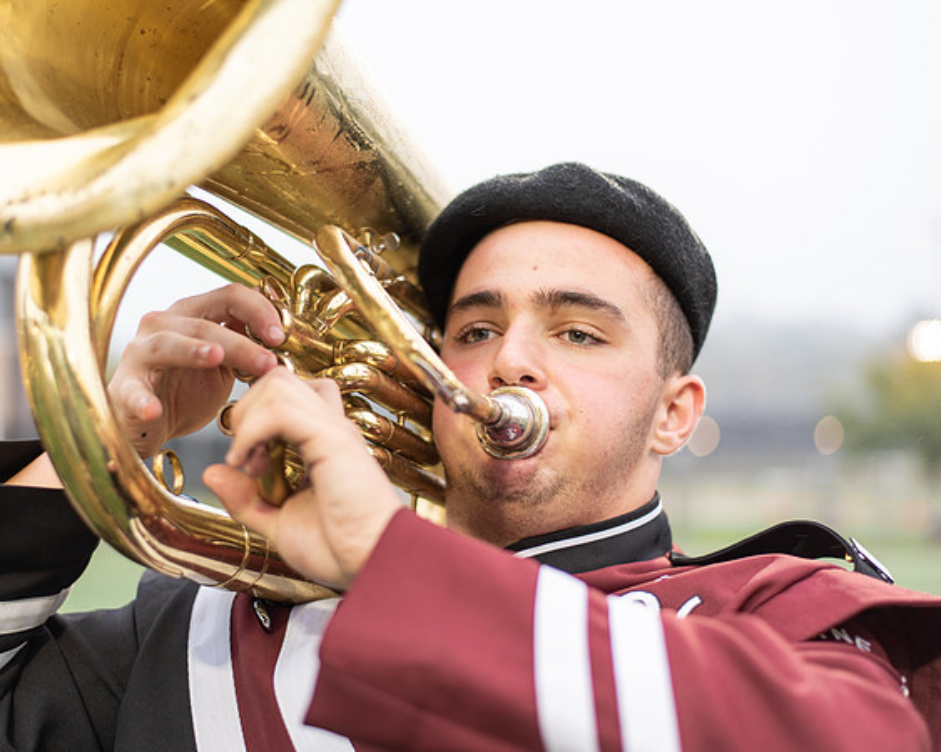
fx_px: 1566
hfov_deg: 33.4
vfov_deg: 27.0
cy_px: 376
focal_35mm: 56
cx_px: 408
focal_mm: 50
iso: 100
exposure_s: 1/160
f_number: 1.8
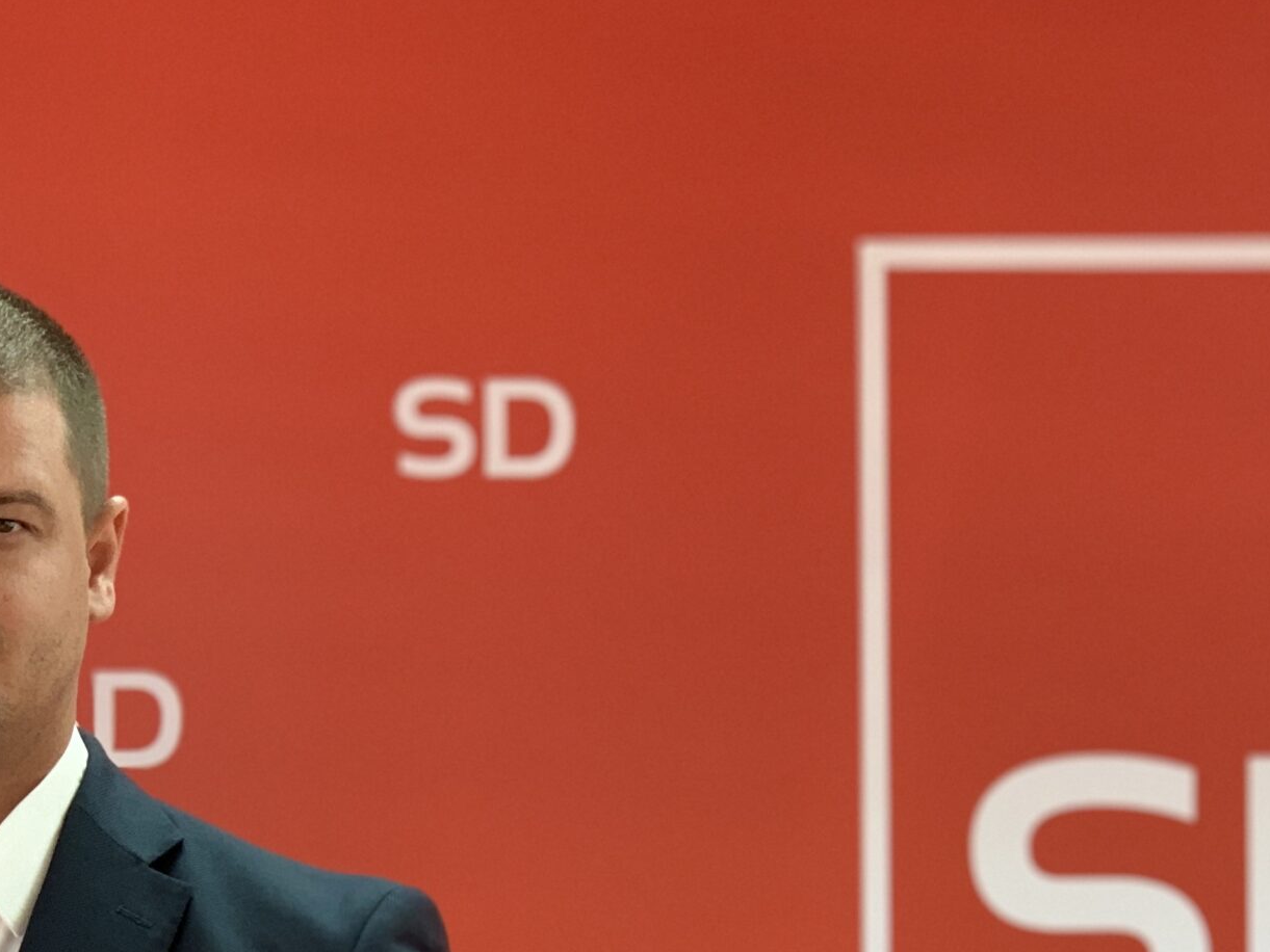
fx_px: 3999
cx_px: 610
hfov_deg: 18.0
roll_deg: -0.8
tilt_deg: +0.1
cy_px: 960
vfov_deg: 13.4
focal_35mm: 109
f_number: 2.4
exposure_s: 1/50
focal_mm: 6
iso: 125
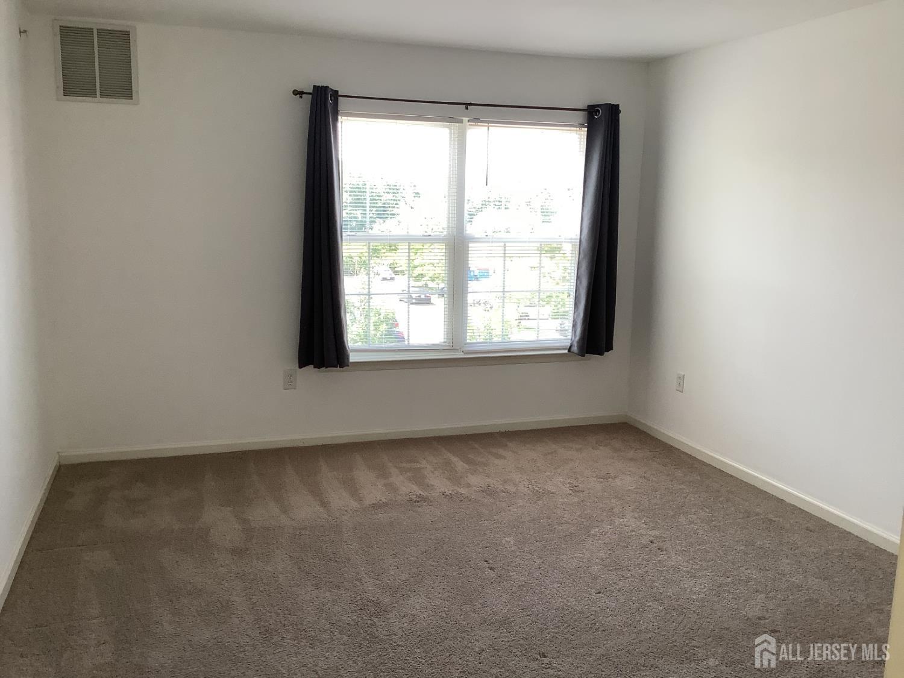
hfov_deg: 58.4
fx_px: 810
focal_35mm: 31
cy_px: 339
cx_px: 452
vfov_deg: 45.4
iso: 80
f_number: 2.4
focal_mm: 3.3
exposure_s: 1/100
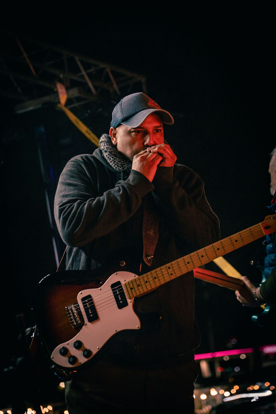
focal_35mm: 95
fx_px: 1091
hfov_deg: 14.4
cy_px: 207
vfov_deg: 21.5
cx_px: 138
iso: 2000
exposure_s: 1/200
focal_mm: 95
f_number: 4.5
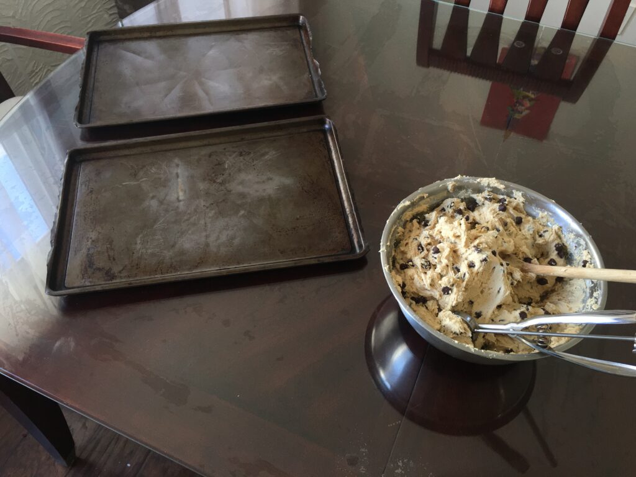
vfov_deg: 48.2
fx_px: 533
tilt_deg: -51.1
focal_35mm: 29
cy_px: 238
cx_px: 318
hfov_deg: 61.7
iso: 64
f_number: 2.2
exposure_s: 1/30
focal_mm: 4.15
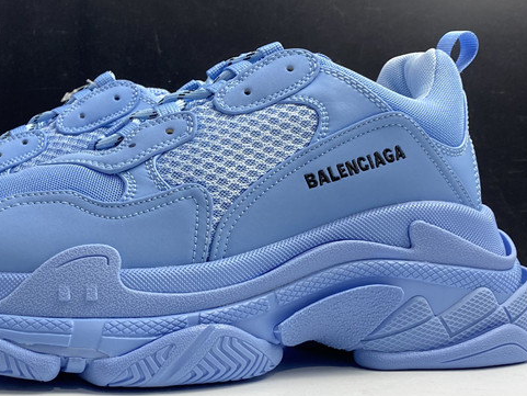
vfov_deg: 27.0
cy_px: 242
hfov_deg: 35.2
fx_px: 822
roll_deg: +0.9
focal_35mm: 54
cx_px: 175
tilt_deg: +1.1
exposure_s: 1/100
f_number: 1.8
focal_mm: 4.25
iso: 80
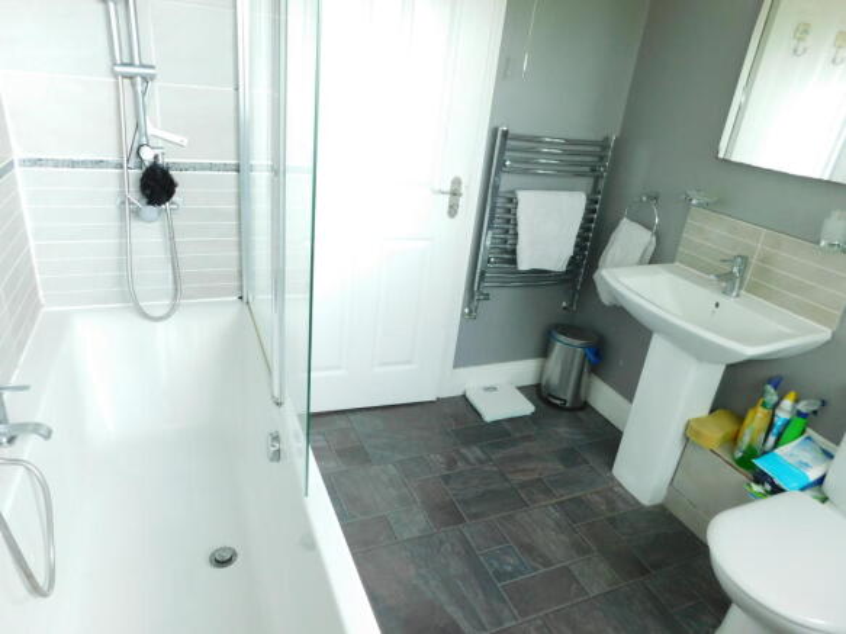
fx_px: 562
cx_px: 423
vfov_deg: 58.9
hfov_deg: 73.9
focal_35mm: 23
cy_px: 317
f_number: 3
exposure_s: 1/30
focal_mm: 4
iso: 320
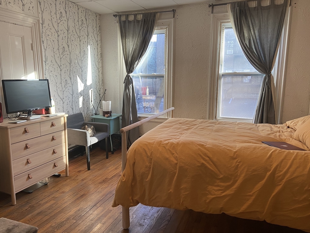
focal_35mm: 26
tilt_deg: -8.9
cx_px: 155
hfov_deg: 67.3
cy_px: 116
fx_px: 233
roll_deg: +0.0
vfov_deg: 53.1
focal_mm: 4.25
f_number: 1.8
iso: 80
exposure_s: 1/60
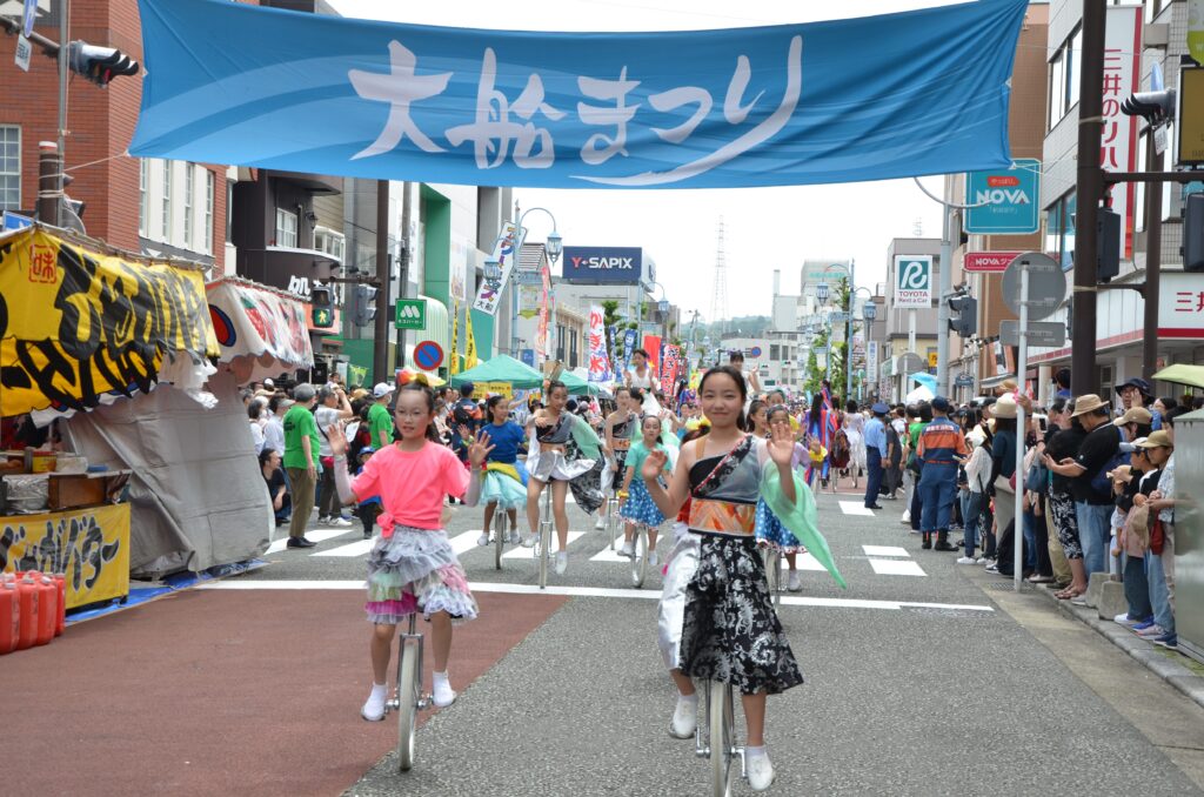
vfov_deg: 22.5
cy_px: 398
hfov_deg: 33.5
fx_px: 2002
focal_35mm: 60
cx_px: 602
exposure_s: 1/250
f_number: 8
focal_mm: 40
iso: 160
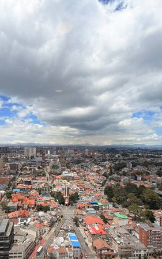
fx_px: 156
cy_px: 139
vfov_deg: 79.5
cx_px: 50
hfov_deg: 53.6
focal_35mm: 22
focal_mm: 2.22
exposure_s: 1/1497
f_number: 2.2
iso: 20
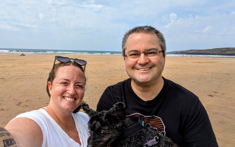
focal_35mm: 23
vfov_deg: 52.9
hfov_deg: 77.2
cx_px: 116
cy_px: 79
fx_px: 147
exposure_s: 1/1538
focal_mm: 2.74
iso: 47
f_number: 2.2
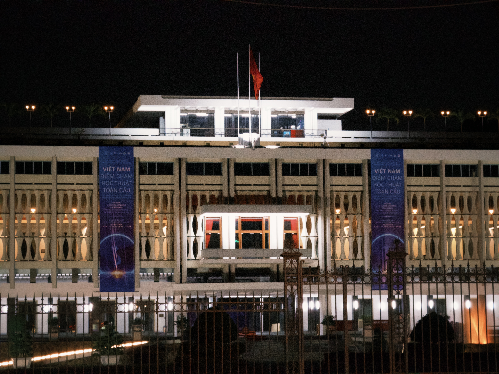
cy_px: 187
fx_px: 1730
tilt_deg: +5.7
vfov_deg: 12.3
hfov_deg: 16.4
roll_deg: +0.9
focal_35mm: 120
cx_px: 250
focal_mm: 15.66
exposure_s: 1/33
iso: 250
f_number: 2.8
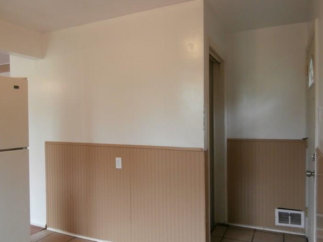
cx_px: 162
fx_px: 252
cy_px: 126
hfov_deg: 65.3
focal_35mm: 27
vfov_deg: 51.3
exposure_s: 1/40
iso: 200
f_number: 3
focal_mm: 4.2
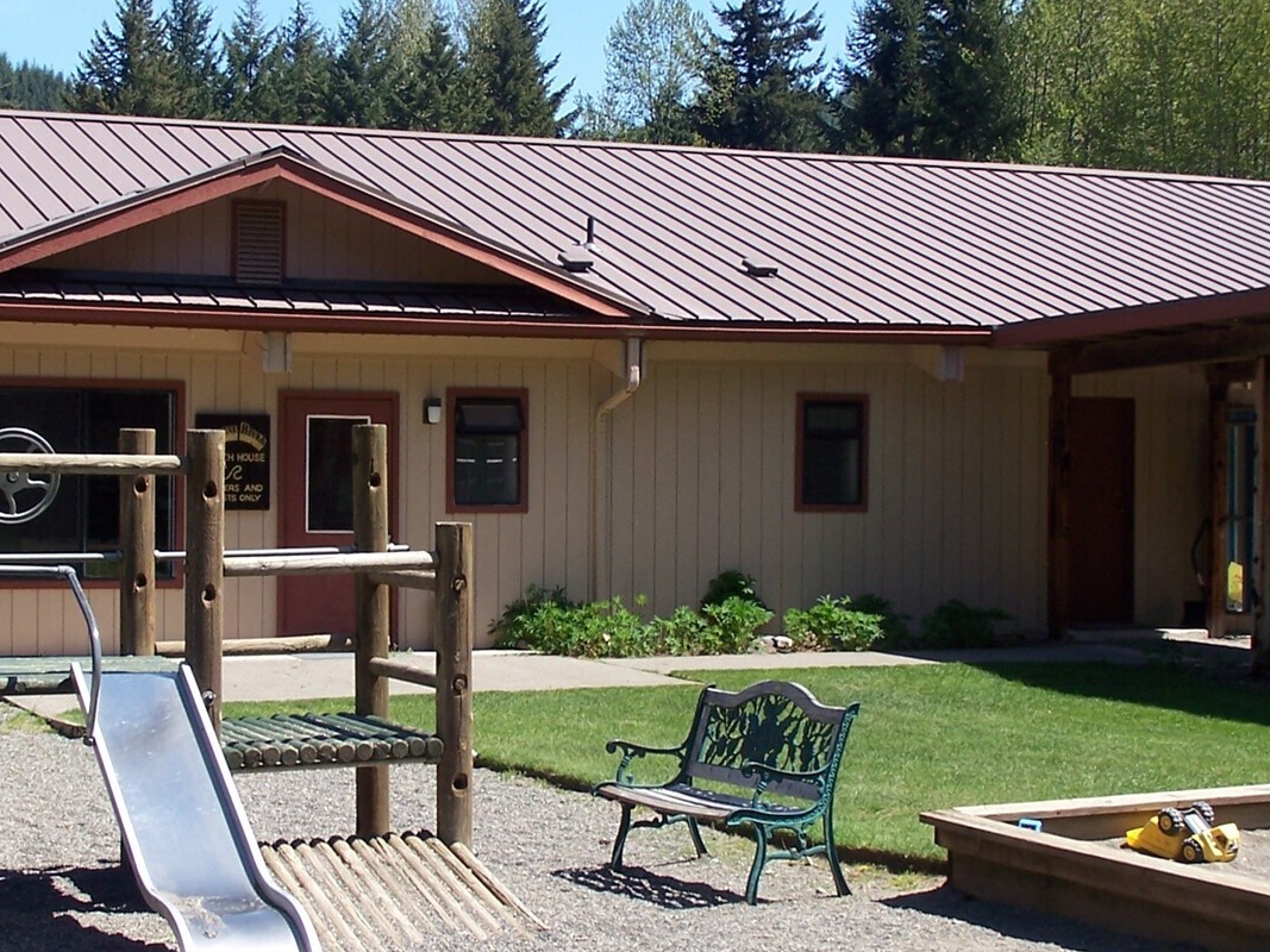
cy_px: 522
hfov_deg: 23.3
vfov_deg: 17.6
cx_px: 578
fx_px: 3081
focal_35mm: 84
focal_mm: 9.3
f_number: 4.5
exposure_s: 1/350
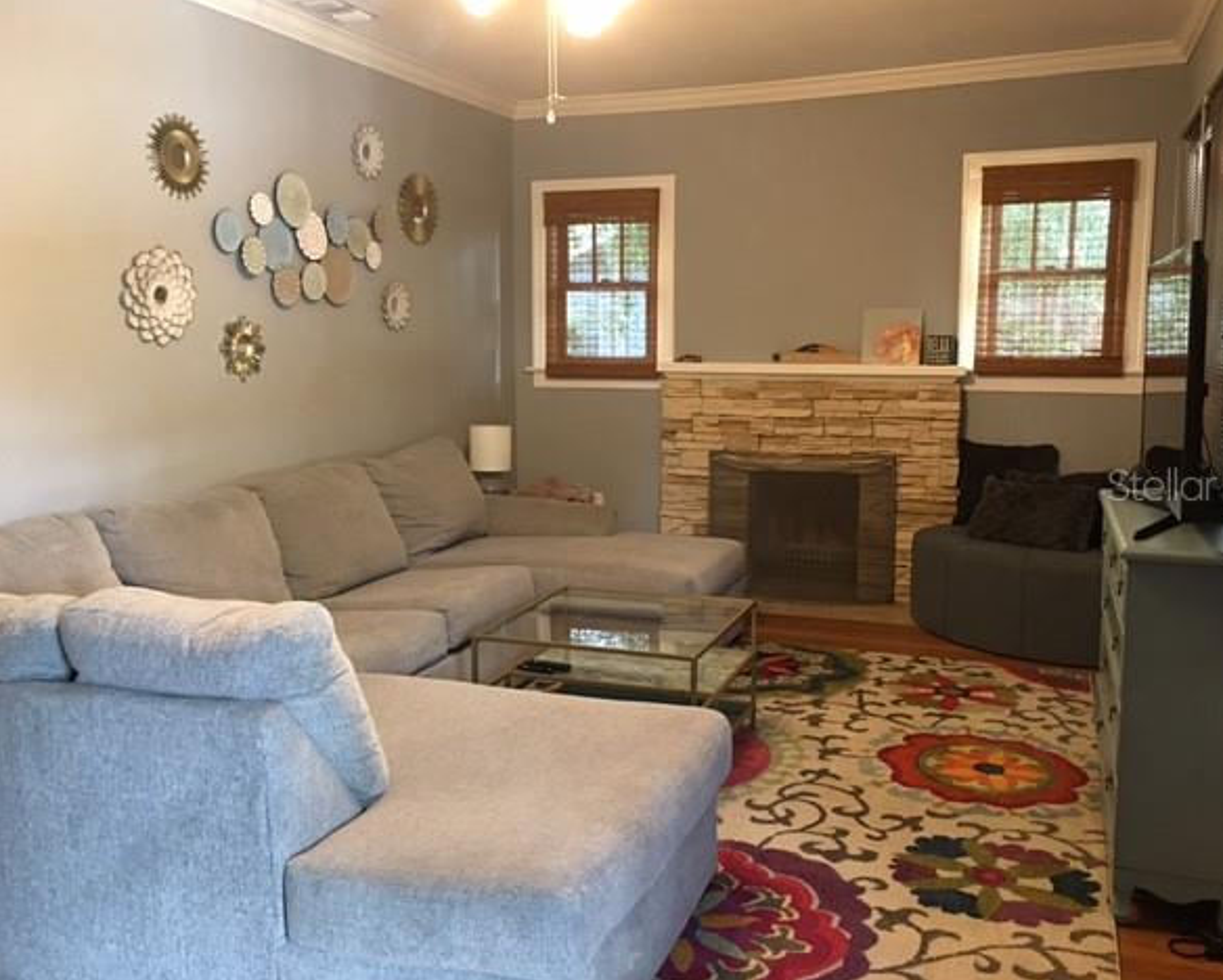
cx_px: 635
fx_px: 1123
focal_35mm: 31
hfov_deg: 57.1
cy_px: 484
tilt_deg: -6.4
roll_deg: +0.2
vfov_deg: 47.2
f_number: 2.2
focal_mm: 4.15
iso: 50
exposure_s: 1/4
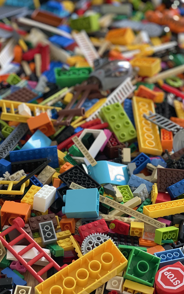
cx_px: 98
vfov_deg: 30.2
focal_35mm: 68
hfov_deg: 19.1
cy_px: 147
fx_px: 546
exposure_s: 1/40
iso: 250
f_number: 2.2
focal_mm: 7.5
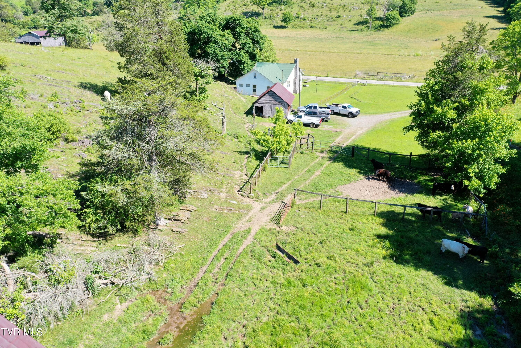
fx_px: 405
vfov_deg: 46.4
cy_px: 174
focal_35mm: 28
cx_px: 260
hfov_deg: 65.5
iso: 100
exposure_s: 1/80
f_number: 4
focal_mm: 10.26
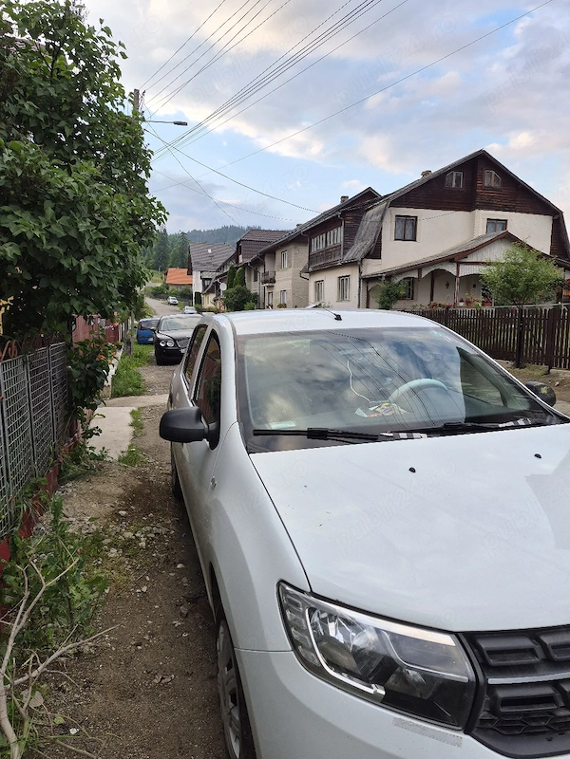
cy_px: 380
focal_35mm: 23
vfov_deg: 73.9
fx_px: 505
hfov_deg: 58.9
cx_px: 285
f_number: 1.8
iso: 80
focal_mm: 5.4
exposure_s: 1/714
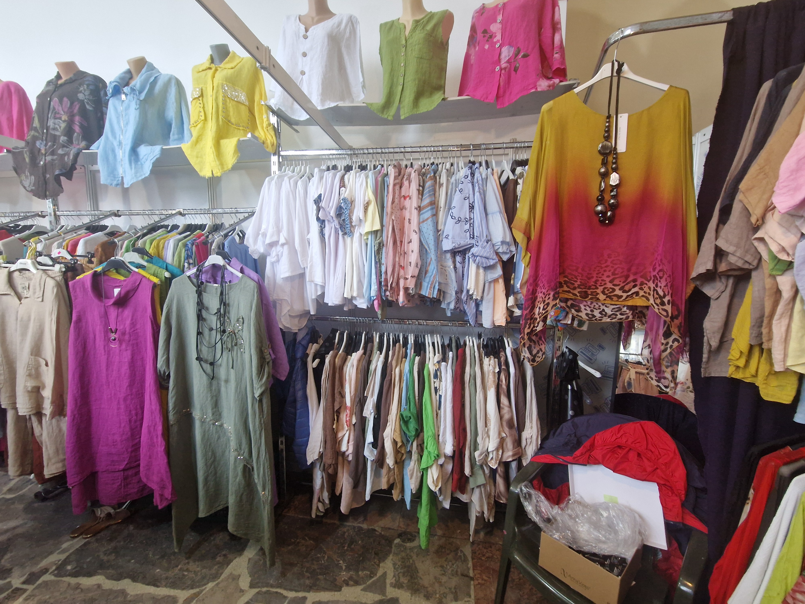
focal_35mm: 13
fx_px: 302
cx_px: 402
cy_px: 302
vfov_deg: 89.9
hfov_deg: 106.2
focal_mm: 2.2
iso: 400
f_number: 2.2
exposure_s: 1/50
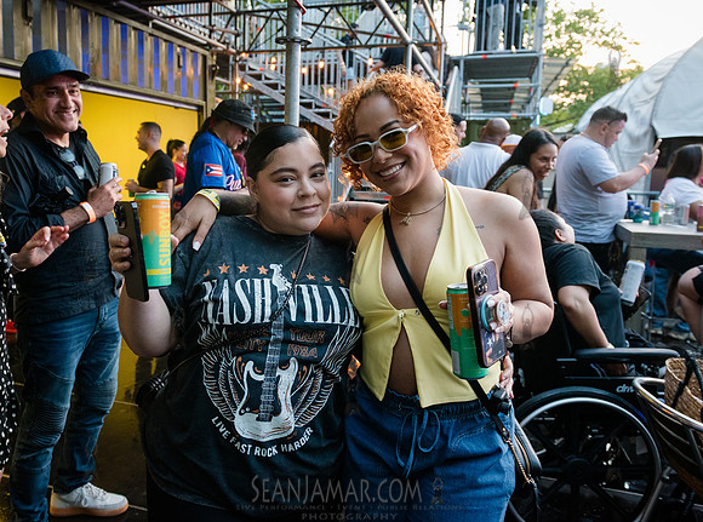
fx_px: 581
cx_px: 293
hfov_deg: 61.9
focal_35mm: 29
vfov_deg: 48.3
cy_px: 236
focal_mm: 24
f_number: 3.5
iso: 3200
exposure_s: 1/125
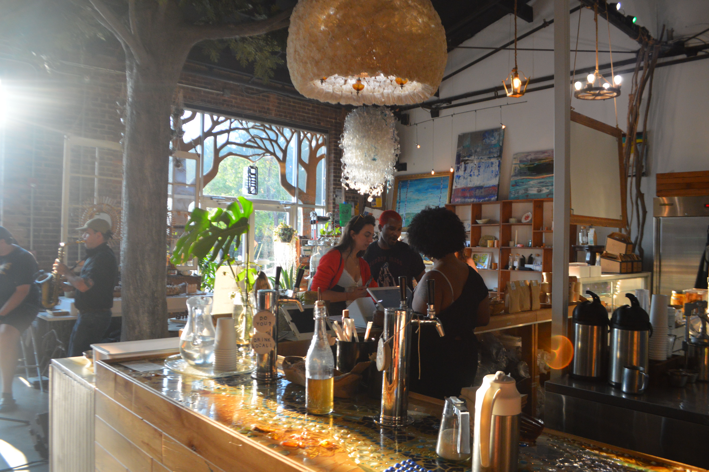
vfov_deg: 47.8
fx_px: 531
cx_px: 354
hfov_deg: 67.4
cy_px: 236
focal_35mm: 27
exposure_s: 1/80
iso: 800
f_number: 5
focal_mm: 18
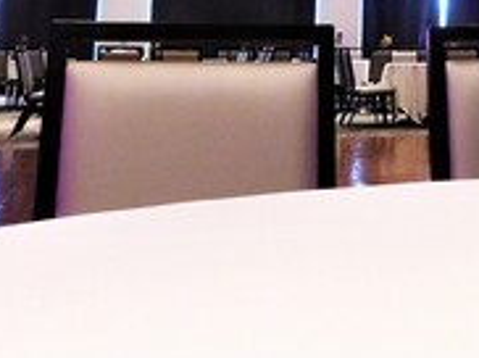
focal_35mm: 76
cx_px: 645
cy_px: -90
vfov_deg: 18.2
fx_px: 1050
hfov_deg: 22.6
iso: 640
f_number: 3
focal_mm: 4
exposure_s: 1/8
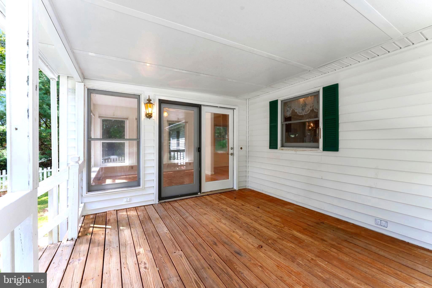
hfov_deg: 104.3
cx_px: 216
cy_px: 144
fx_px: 168
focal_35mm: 14
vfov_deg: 81.2
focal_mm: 14
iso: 250
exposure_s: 1/40
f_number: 9
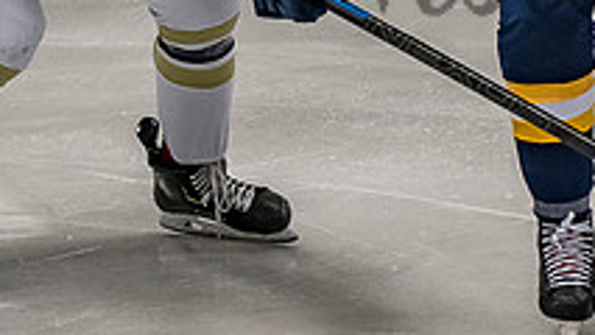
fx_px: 6376
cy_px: -129
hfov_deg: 5.3
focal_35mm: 404
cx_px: 614
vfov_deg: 3.0
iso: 1250
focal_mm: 70
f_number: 3.2
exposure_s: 1/800
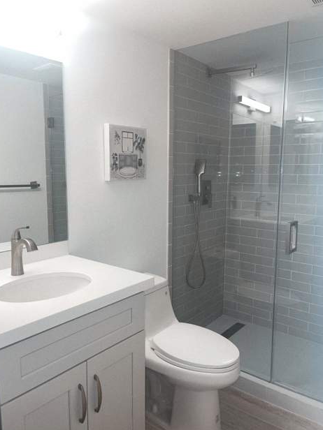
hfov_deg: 51.4
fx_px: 336
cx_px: 161
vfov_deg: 65.3
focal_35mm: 27
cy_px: 213
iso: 50
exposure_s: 1/36
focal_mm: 5.1
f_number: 1.6
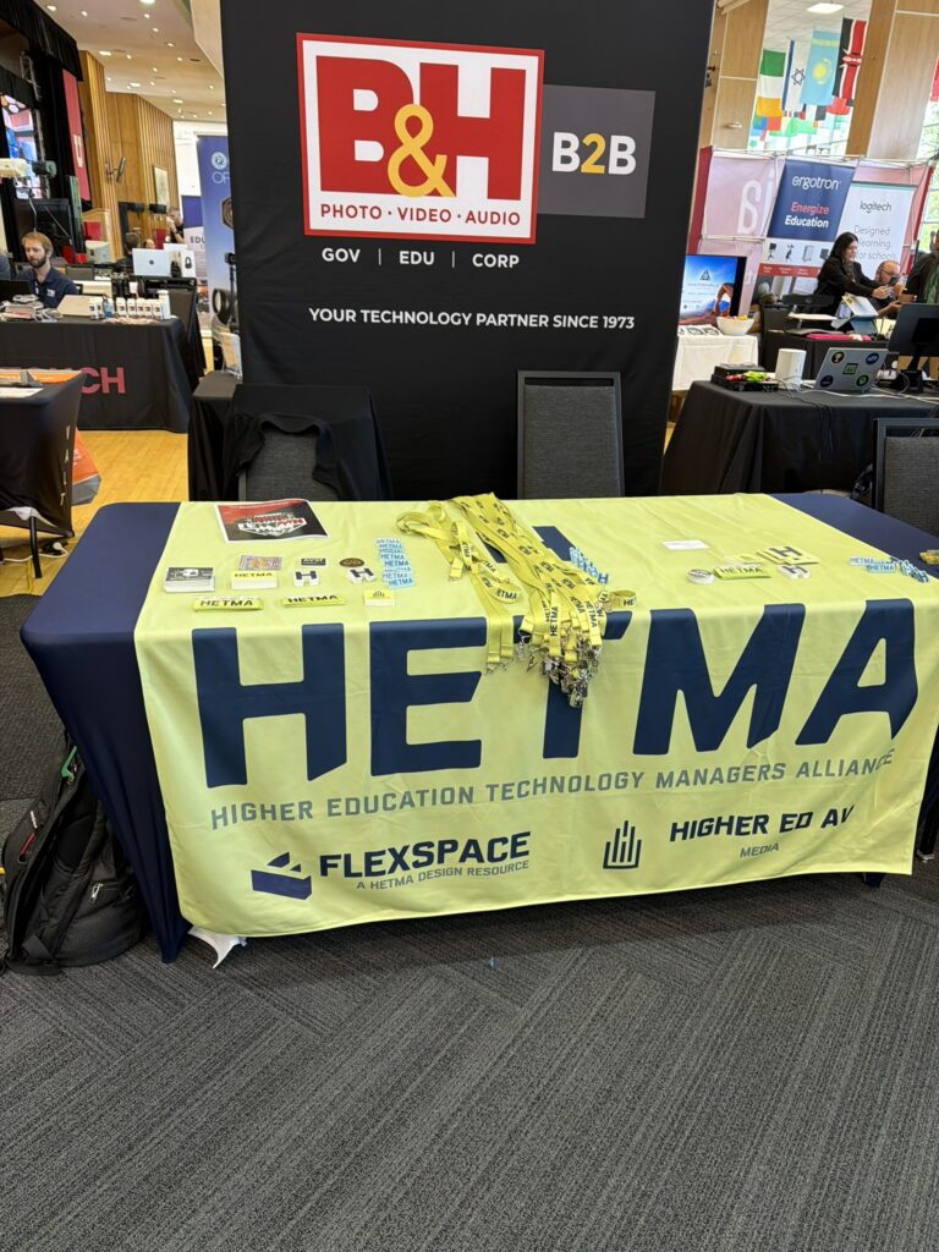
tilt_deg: -24.1
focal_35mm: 24
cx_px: 470
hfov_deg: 56.8
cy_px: 626
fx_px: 868
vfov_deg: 71.6
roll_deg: -1.7
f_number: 1.78
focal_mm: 6.76
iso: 200
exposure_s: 1/60
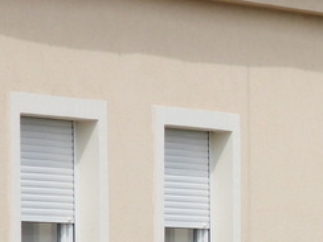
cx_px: 792
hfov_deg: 3.8
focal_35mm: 517
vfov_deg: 2.9
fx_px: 4824
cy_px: 561
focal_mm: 18.9
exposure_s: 1/1000
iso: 100
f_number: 4
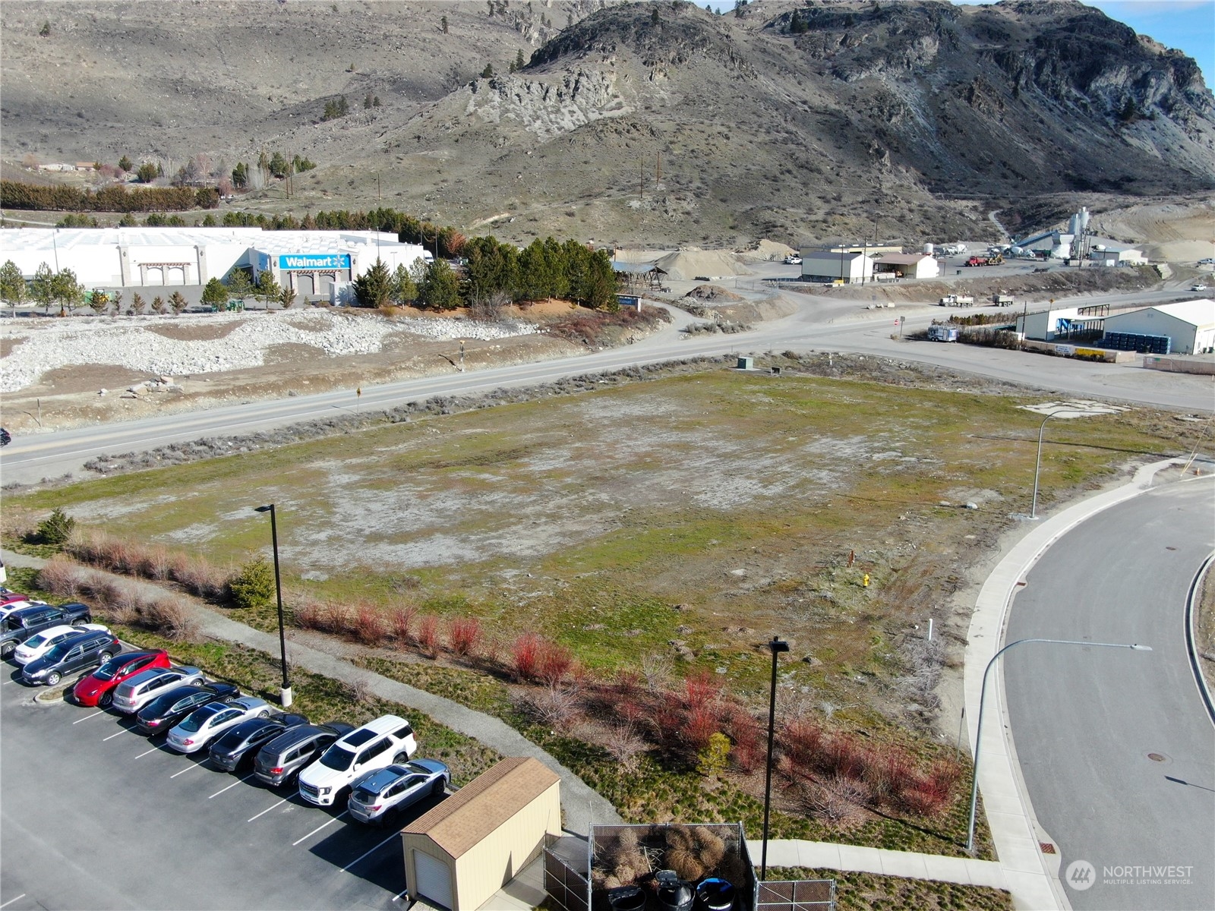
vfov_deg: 48.2
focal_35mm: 29
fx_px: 1018
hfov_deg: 61.7
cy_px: 456
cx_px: 608
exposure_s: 1/1000
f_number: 3
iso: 100
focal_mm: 5.11
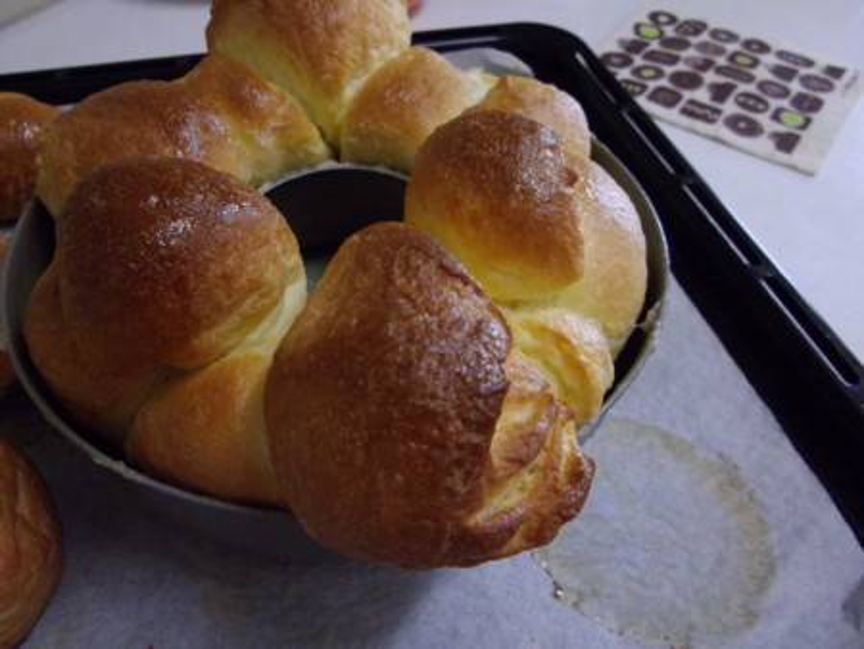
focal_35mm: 27
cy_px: 324
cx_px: 432
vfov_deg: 51.4
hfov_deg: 65.3
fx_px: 674
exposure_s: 1/50
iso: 495
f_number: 3.2
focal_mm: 4.9
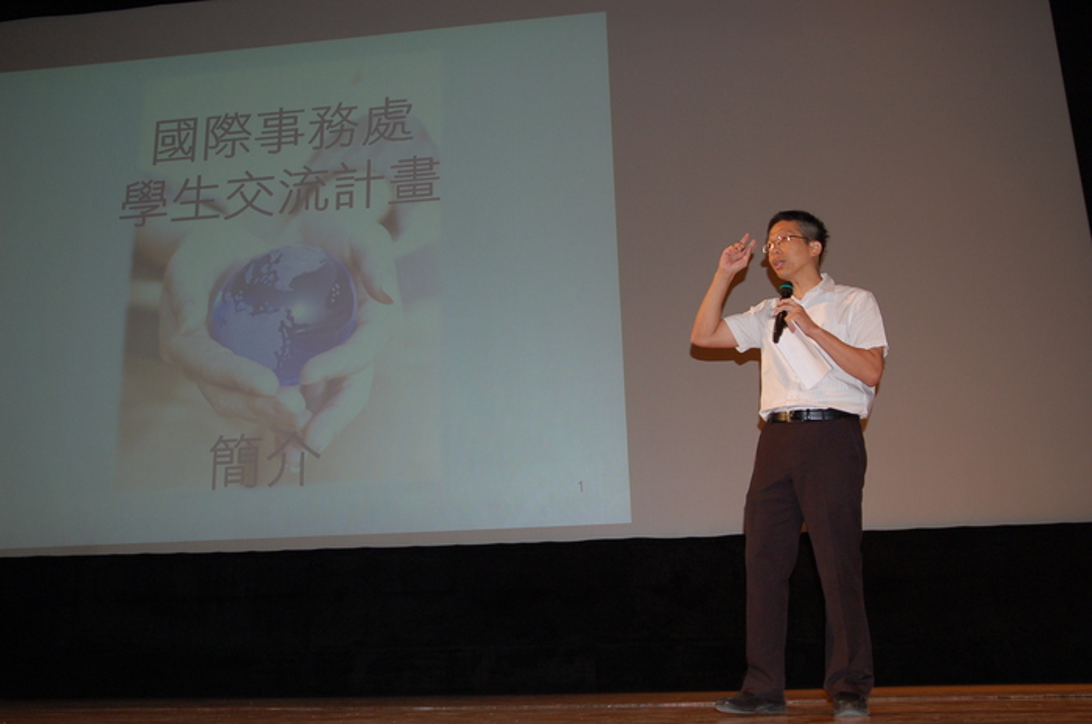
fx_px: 1090
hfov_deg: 53.2
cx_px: 546
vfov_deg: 36.7
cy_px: 362
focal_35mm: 36
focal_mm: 24
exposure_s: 1/60
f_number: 3.3
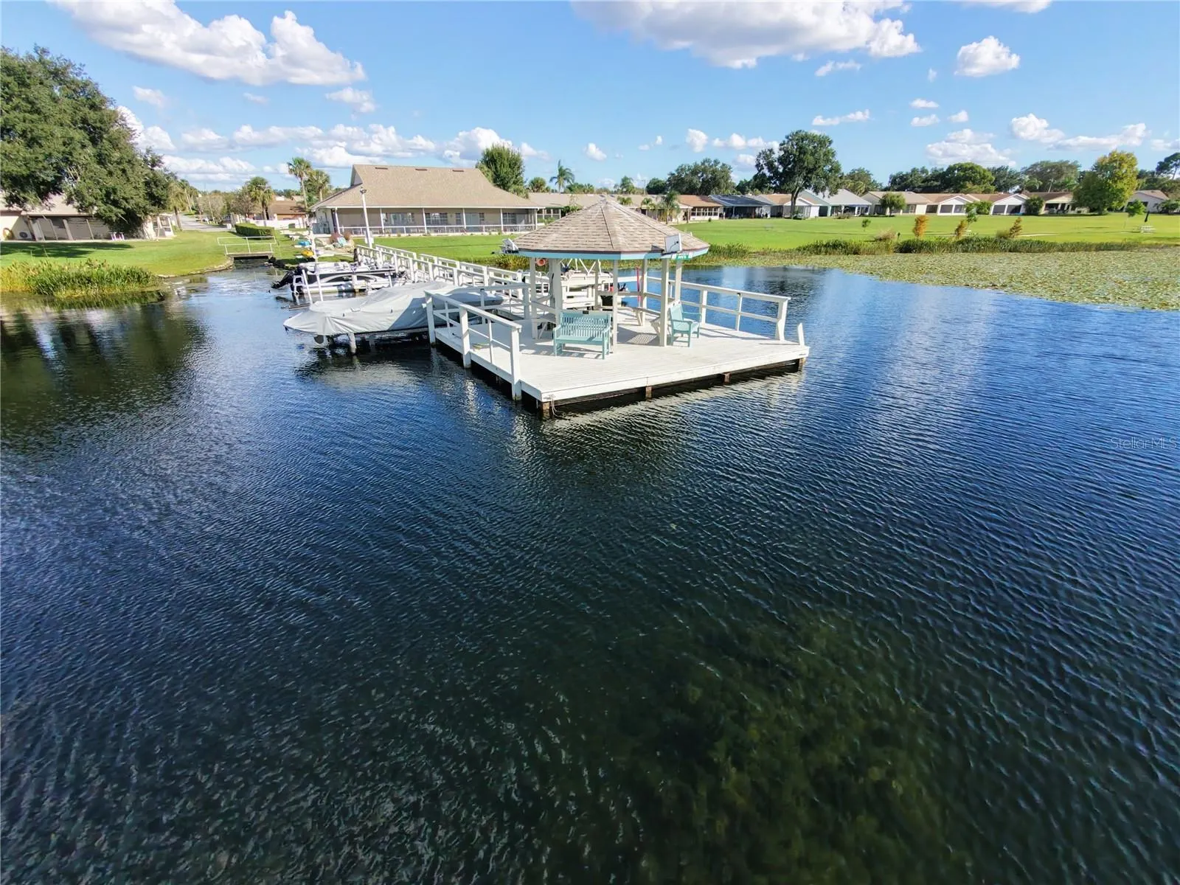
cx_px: 590
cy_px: 442
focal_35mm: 16
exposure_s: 1/400
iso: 100
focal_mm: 3.05
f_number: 2.2
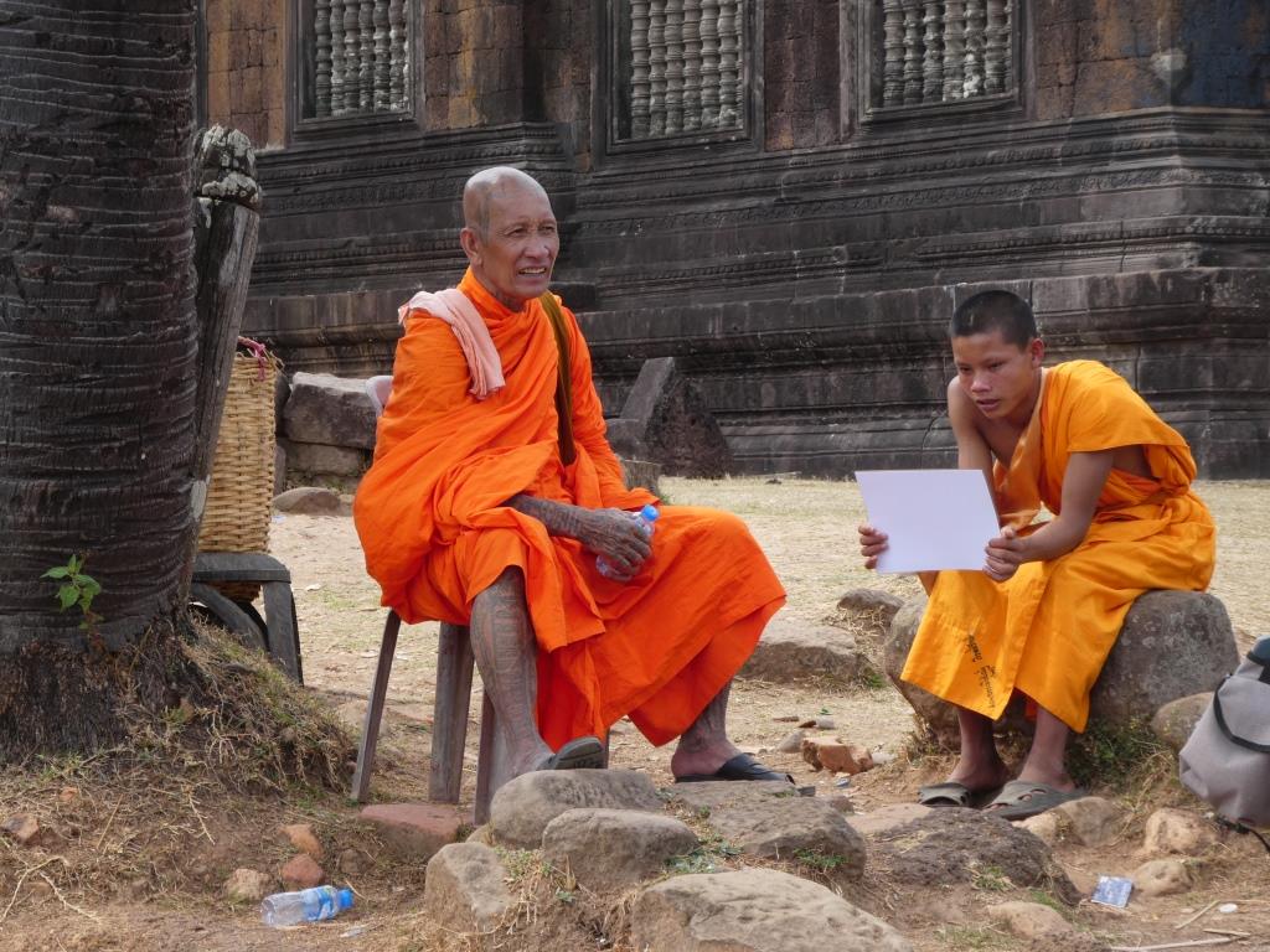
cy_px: 476
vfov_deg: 12.0
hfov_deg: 15.9
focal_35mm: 124
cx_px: 635
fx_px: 4549
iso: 80
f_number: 5.2
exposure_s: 1/160
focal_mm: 22.3
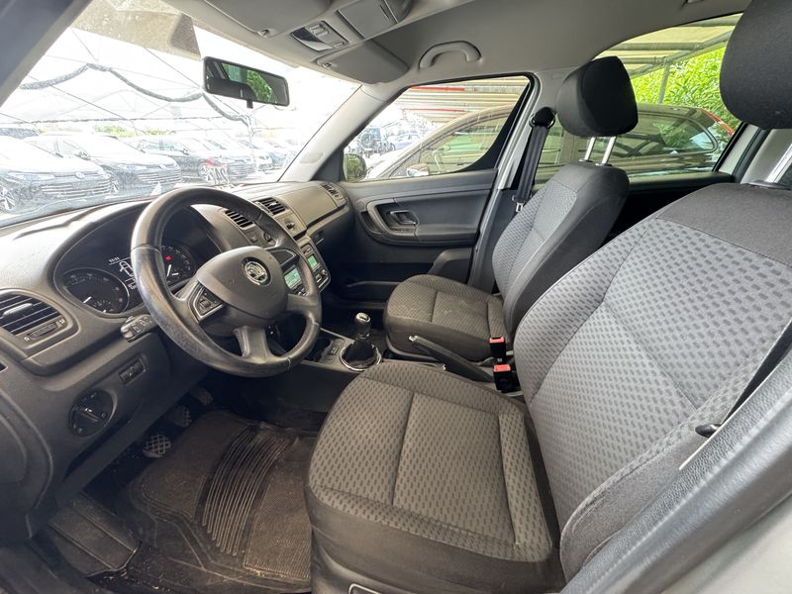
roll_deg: +1.0
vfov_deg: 85.7
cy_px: 297
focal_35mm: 14
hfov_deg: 102.1
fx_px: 320
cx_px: 396
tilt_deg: -27.0
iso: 320
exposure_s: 1/60
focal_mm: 2.22
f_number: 2.2
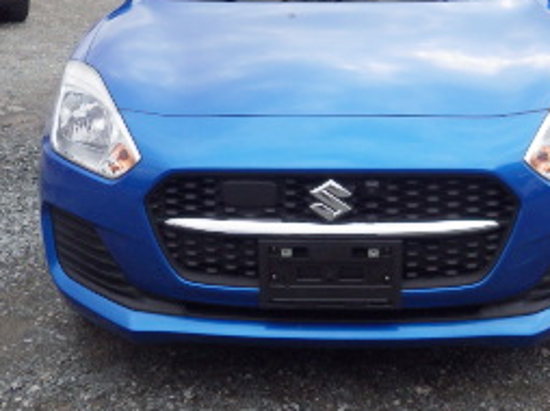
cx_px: 327
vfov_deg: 23.1
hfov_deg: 30.7
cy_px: 125
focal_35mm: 63
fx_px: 1000
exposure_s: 1/800
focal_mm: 4.5
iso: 250
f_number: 2
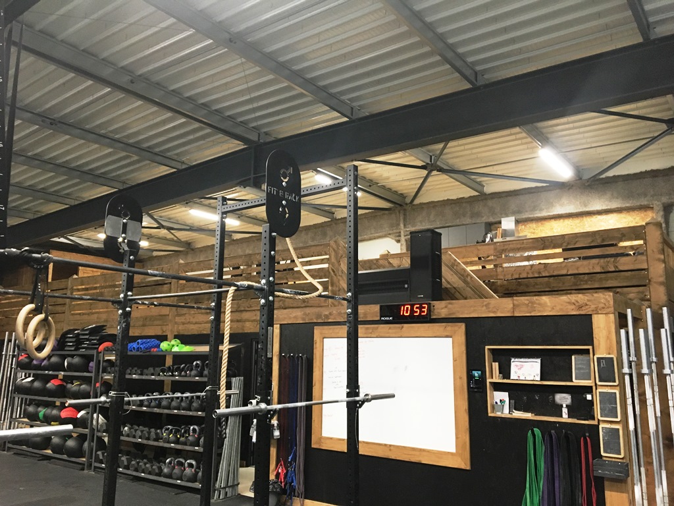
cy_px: 253
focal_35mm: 29
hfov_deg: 61.7
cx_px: 337
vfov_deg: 48.2
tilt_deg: +9.1
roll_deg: -1.2
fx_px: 565
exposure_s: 1/33
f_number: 2.2
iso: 160
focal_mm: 4.15
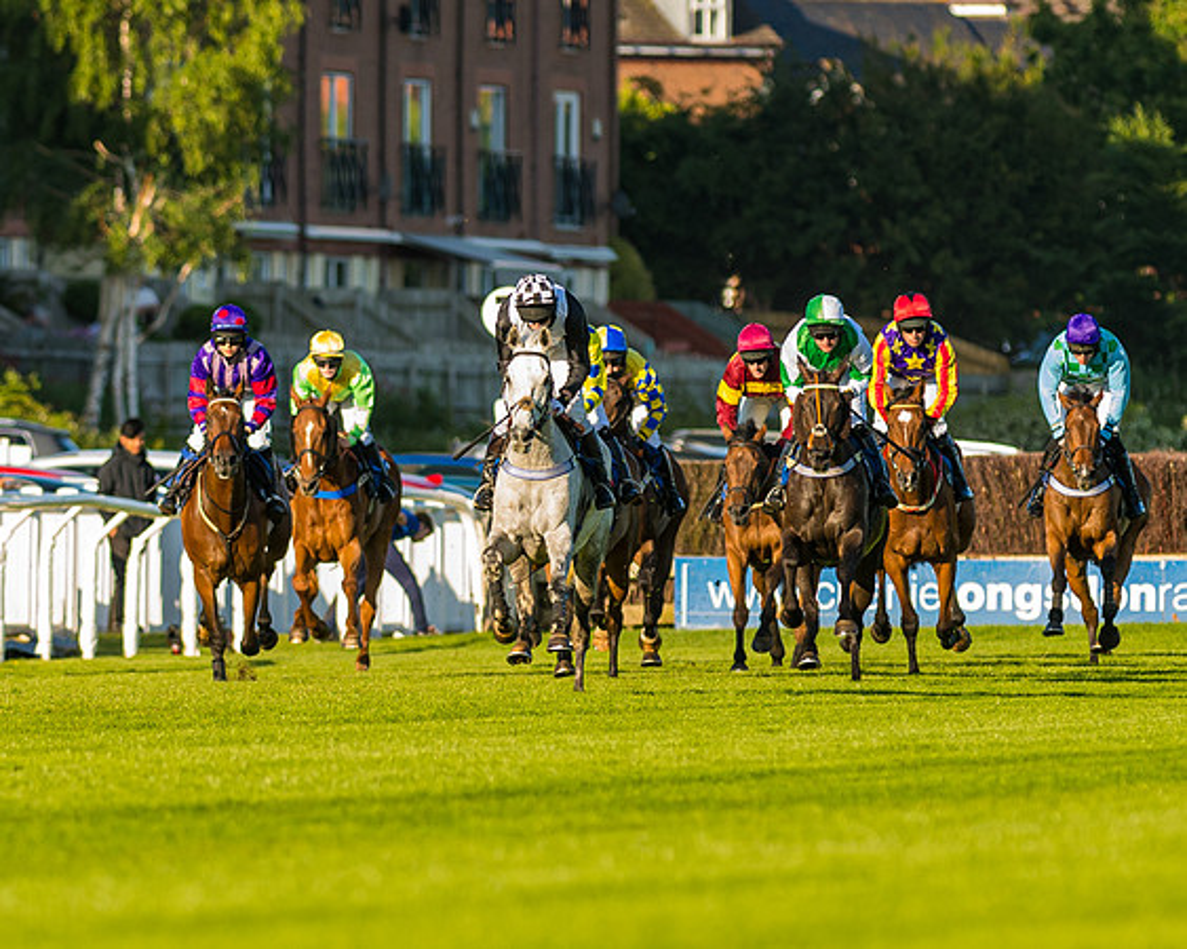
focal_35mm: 740
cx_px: 530
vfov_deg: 2.1
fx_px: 25976
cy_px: 520
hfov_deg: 2.6
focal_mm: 300
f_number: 5
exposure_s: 1/1000
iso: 400
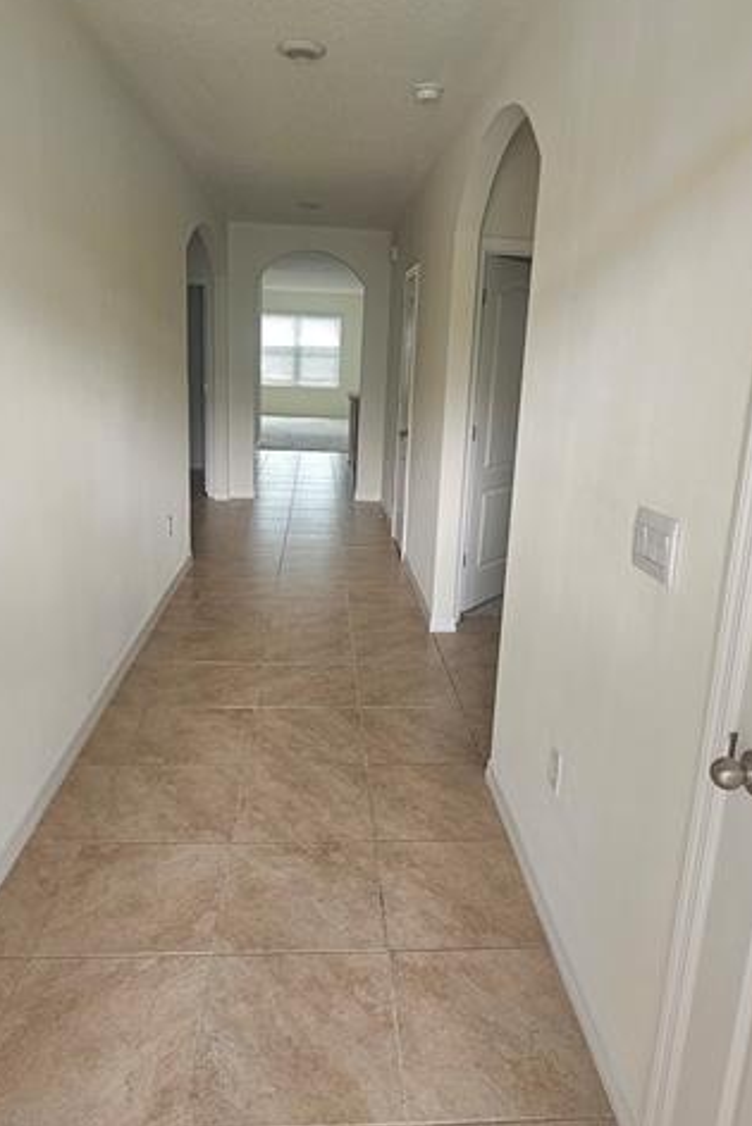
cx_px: 368
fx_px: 689
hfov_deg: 57.3
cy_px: 518
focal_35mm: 22
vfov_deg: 78.4
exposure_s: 1/60
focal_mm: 2.2
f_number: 2.2
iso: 125
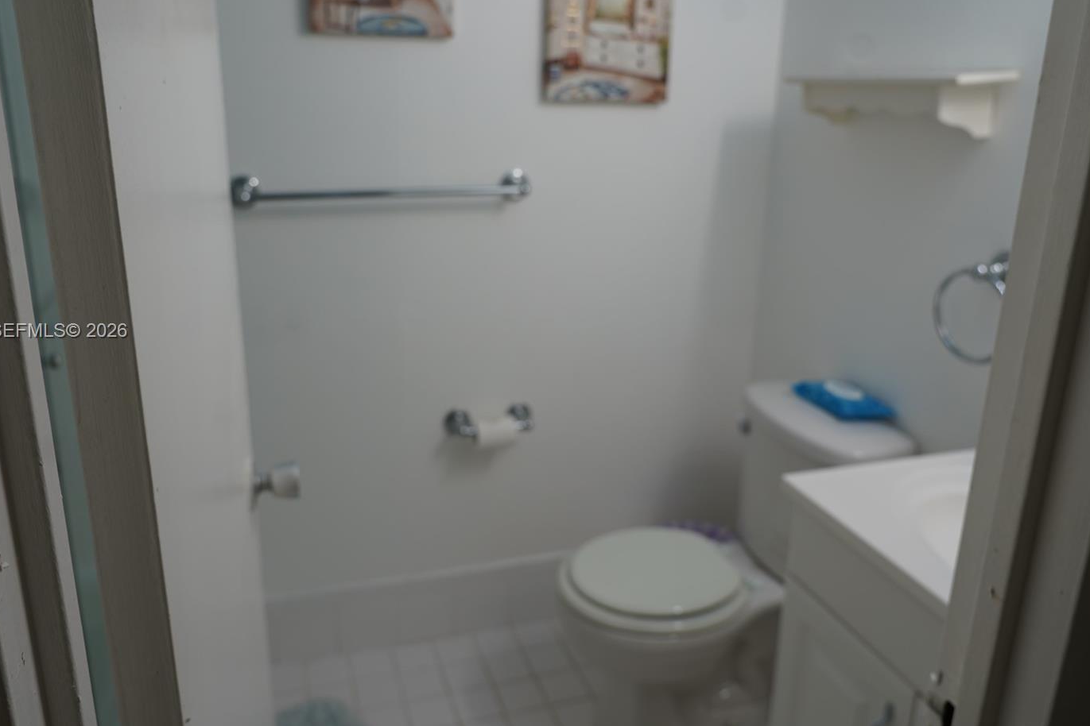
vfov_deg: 46.4
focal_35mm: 28
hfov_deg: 65.4
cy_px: 332
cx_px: 516
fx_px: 848
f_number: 4
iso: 160
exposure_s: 1/60
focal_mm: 24
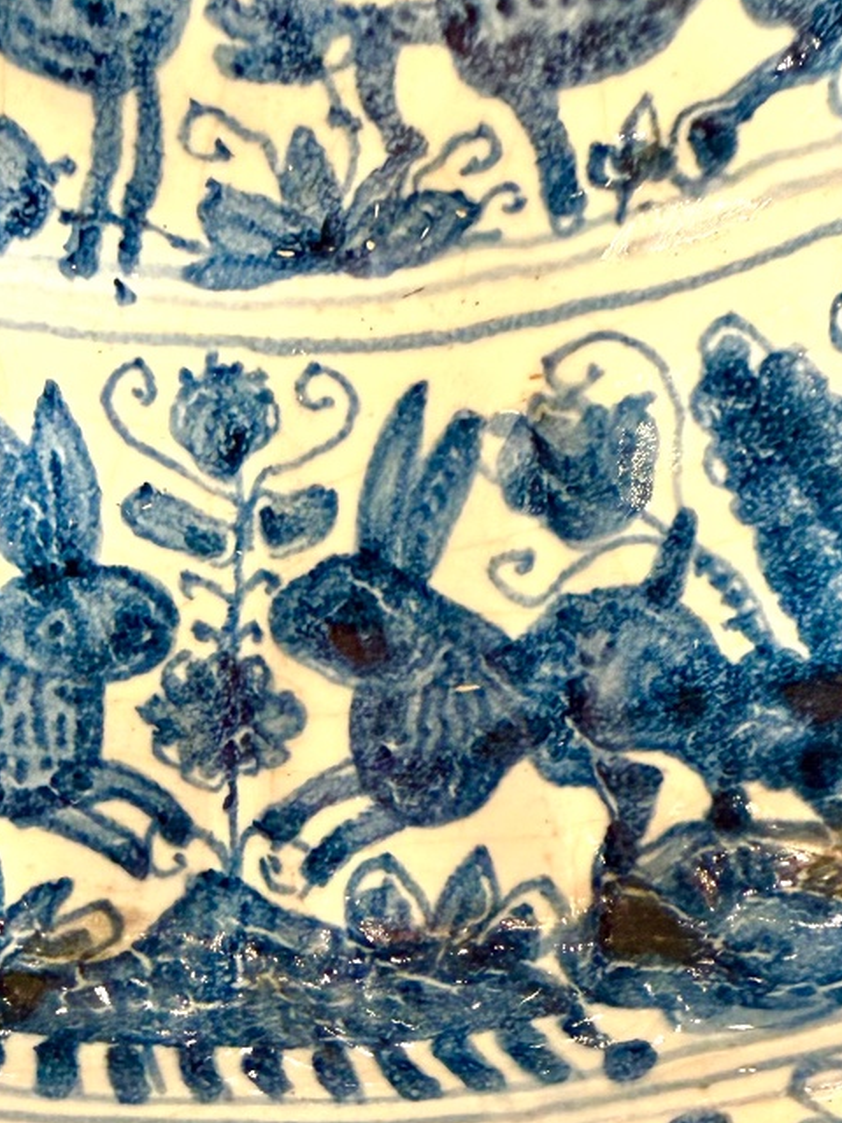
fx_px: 1459
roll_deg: -6.0
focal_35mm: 45
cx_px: 218
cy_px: 830
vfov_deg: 41.0
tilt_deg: -31.8
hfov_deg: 31.6
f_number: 2.2
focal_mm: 2.22
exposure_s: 1/50
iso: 320
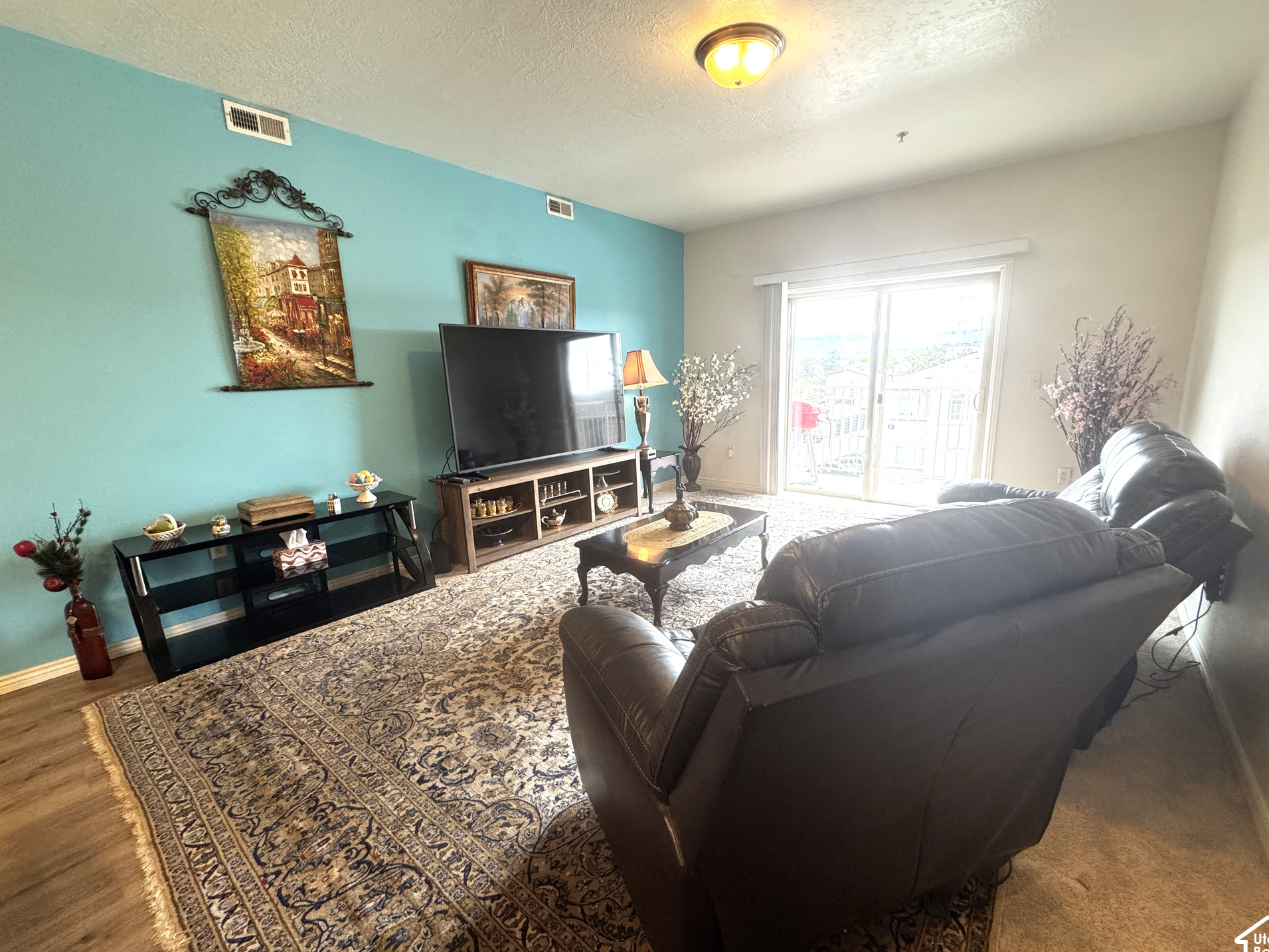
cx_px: 643
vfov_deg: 81.8
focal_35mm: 15
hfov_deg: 98.2
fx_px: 550
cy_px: 485
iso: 250
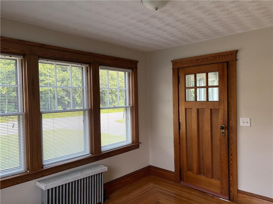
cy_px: 102
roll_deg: +2.0
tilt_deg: -1.4
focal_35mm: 26
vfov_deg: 53.1
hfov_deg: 67.3
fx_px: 205
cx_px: 136
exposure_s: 1/265
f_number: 1.6
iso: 64
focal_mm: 5.96
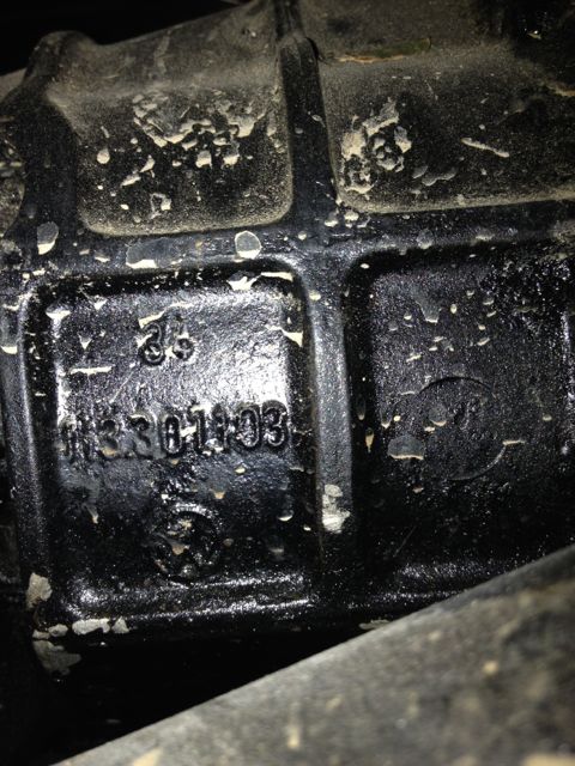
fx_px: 775
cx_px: 288
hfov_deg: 40.7
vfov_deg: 52.6
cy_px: 383
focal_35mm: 35
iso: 50
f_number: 2.4
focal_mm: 4.28
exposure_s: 1/47
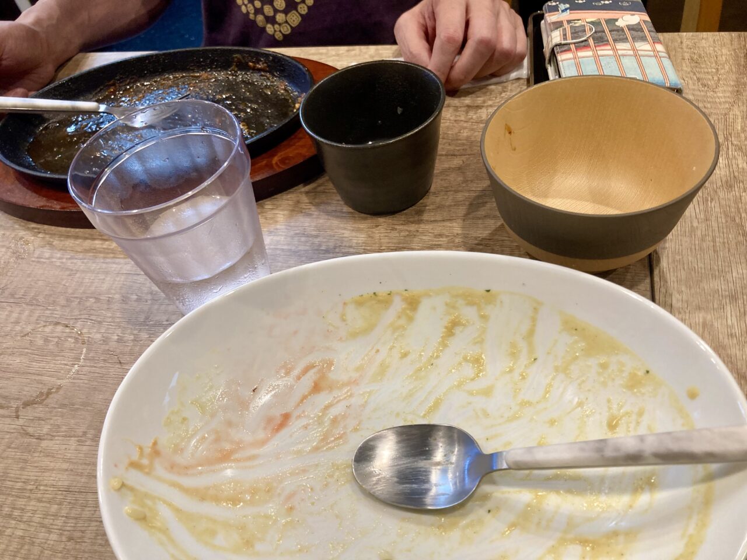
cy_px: 280
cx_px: 374
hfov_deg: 63.4
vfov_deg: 49.7
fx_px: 604
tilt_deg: -49.0
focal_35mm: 28
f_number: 1.8
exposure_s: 1/50
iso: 125
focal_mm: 3.99
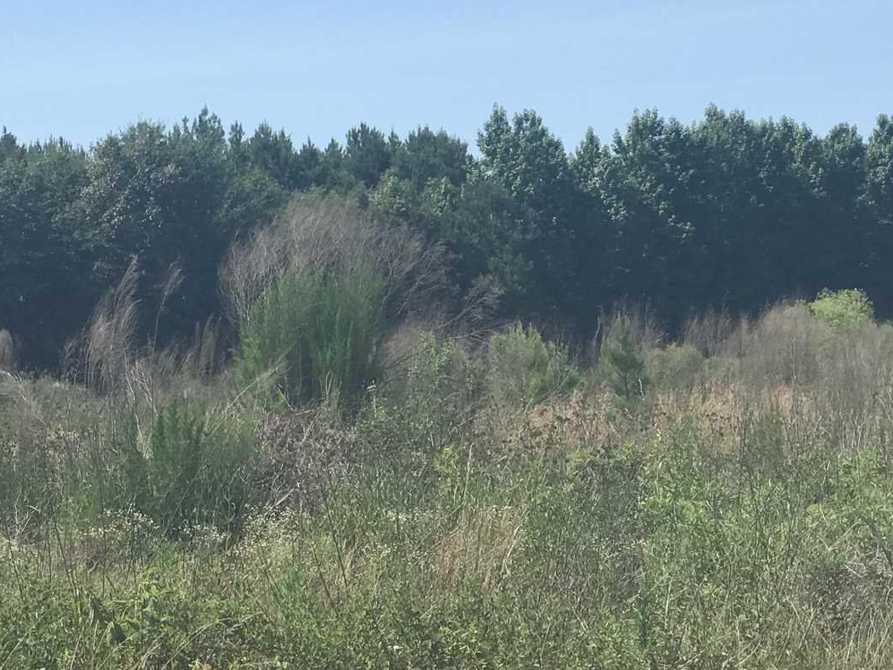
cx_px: 51
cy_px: 227
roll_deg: +2.1
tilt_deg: +2.7
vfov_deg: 13.3
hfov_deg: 17.4
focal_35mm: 111
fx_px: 2864
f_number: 2.8
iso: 20
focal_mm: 6.6
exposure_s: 1/1100
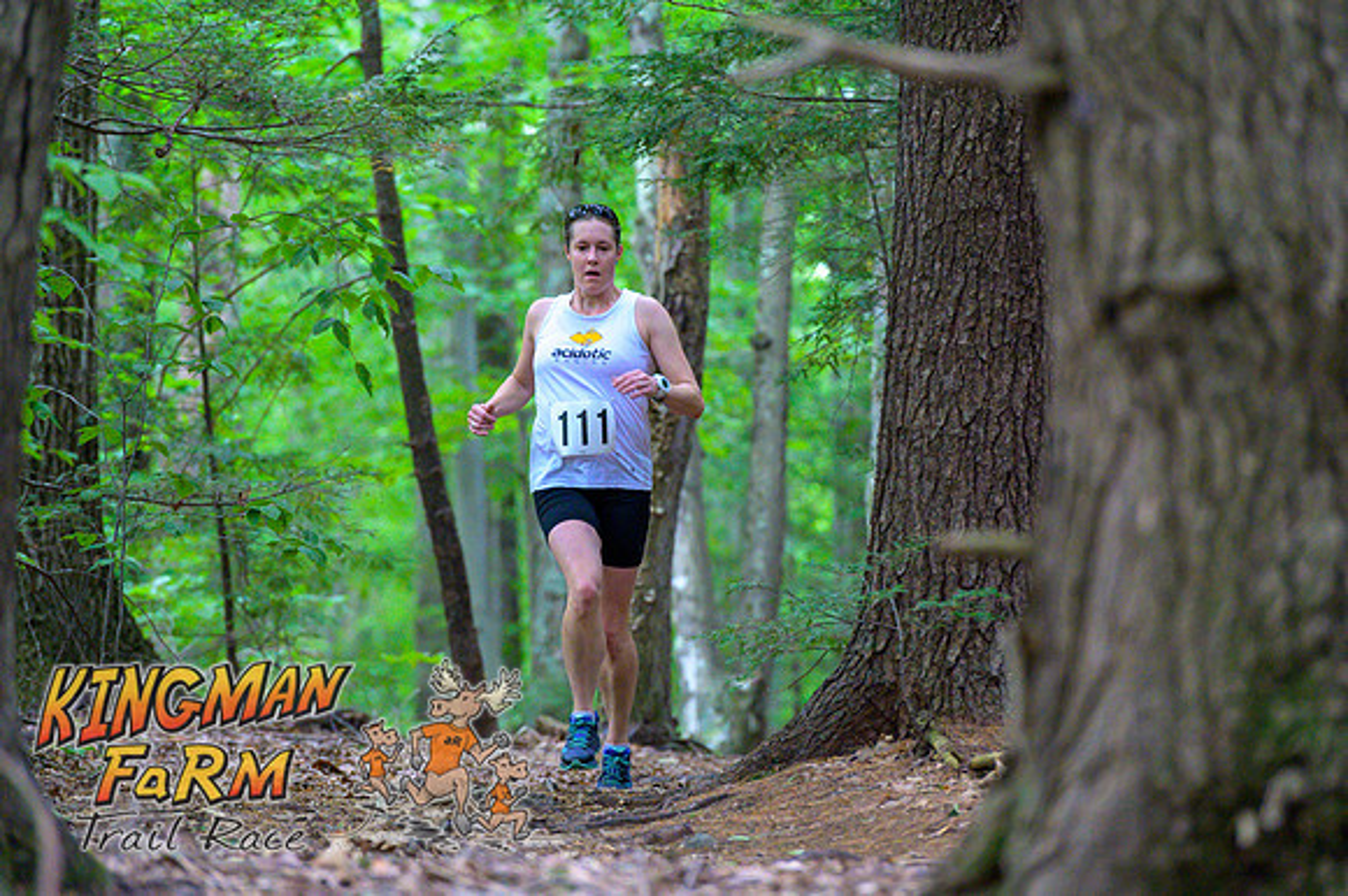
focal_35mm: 200
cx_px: 674
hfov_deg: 10.3
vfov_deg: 6.9
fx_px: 7484
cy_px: 448
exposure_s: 1/200
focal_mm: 200
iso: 8000
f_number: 4
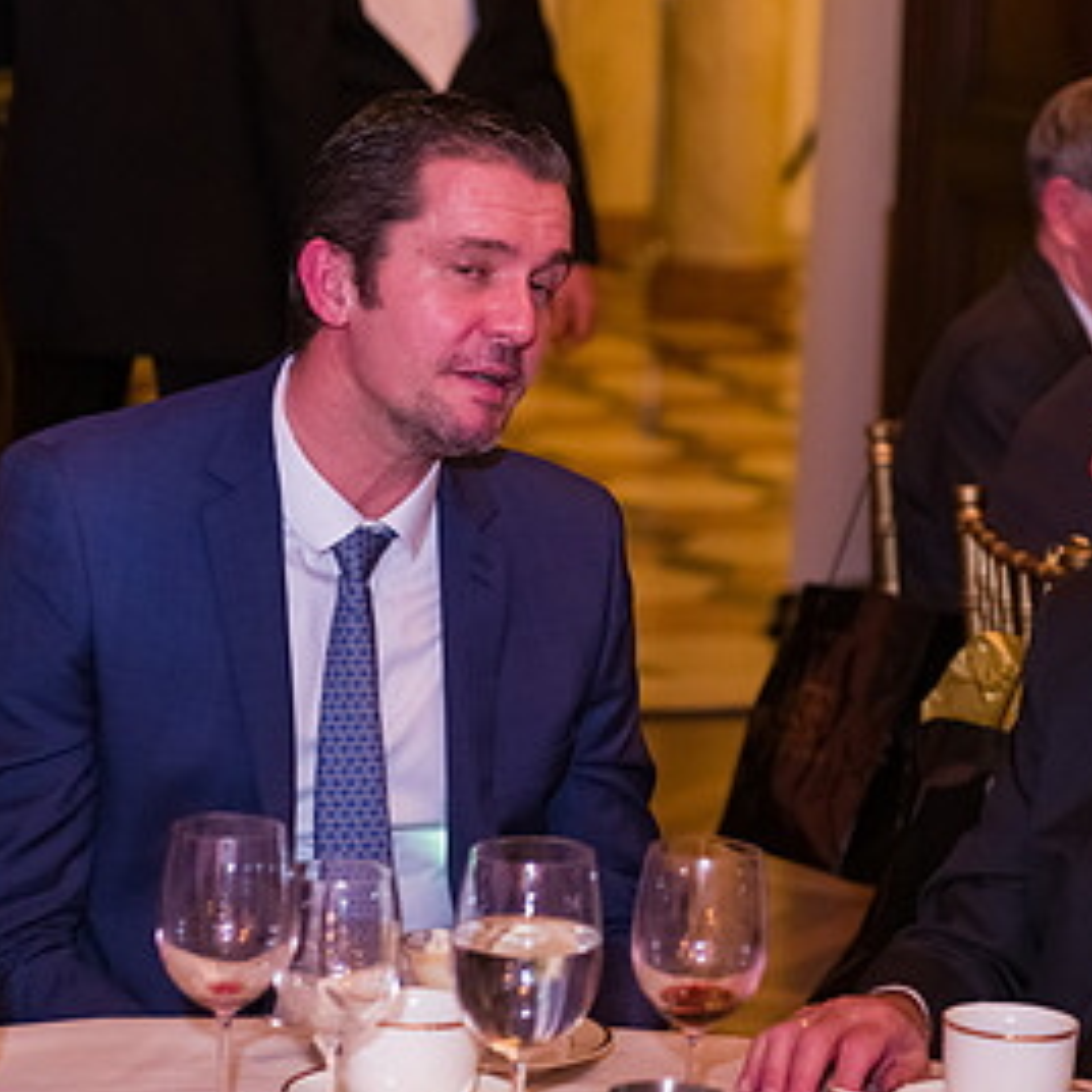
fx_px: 4069
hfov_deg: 15.2
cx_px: 835
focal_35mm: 114
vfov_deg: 15.3
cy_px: 479
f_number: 3.2
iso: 3200
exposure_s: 1/100
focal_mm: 62
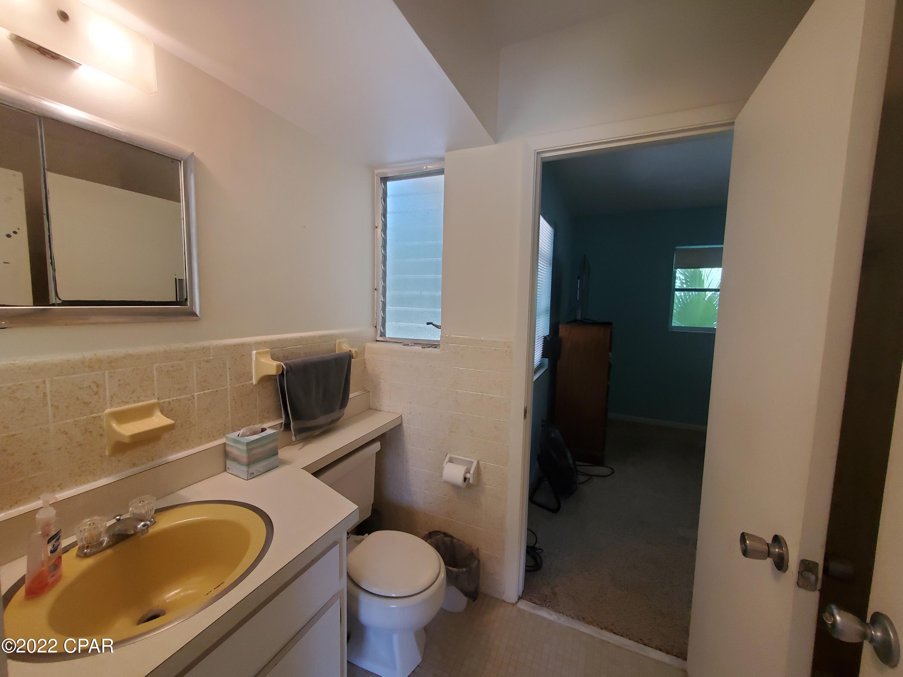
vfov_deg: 89.9
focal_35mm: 13
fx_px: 339
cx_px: 452
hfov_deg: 106.2
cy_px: 338
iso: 250
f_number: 2.2
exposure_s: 1/60
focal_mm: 1.8
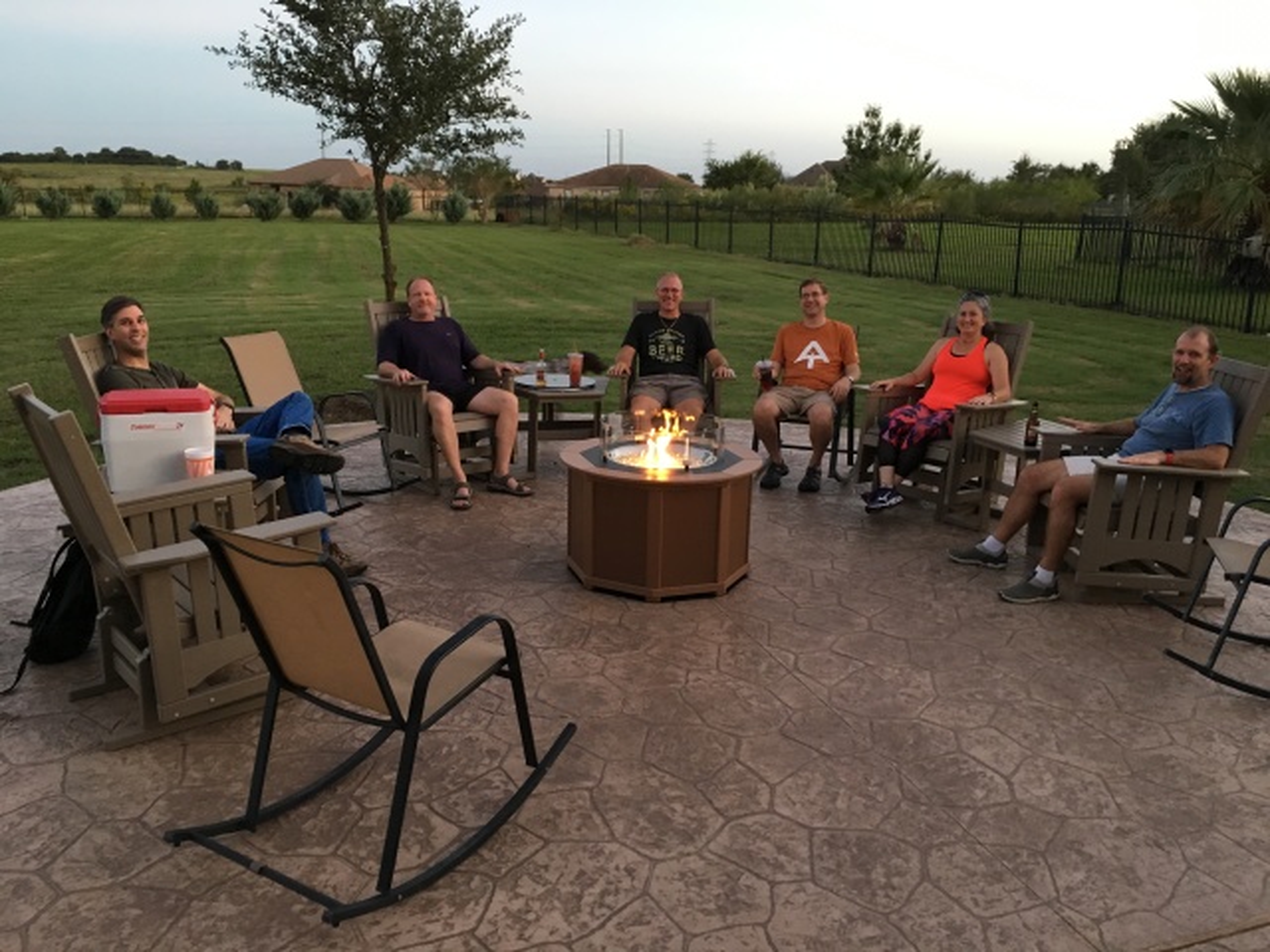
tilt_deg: -13.8
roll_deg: -0.8
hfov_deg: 61.7
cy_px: 476
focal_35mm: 29
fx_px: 1064
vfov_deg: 48.2
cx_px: 635
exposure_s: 1/30
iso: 100
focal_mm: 4.15
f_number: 2.2
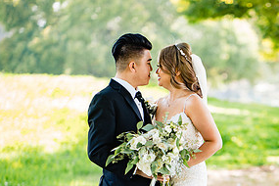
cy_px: 165
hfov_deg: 11.8
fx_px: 1341
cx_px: 234
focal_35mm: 173
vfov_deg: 7.9
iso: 160
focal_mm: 85
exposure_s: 1/200
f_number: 2
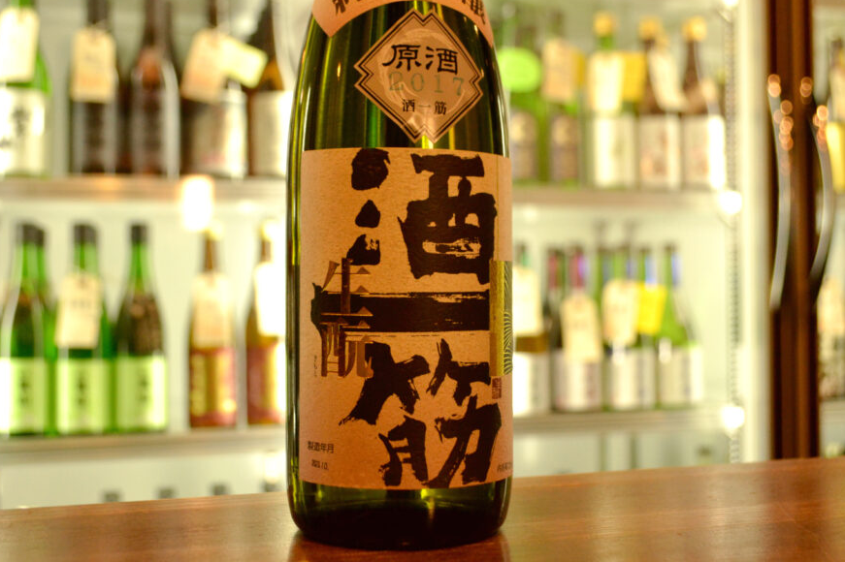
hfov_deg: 45.4
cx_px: 414
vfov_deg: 31.2
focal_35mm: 43
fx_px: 1009
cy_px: 260
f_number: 4.2
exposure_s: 1/200
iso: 1600
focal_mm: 26
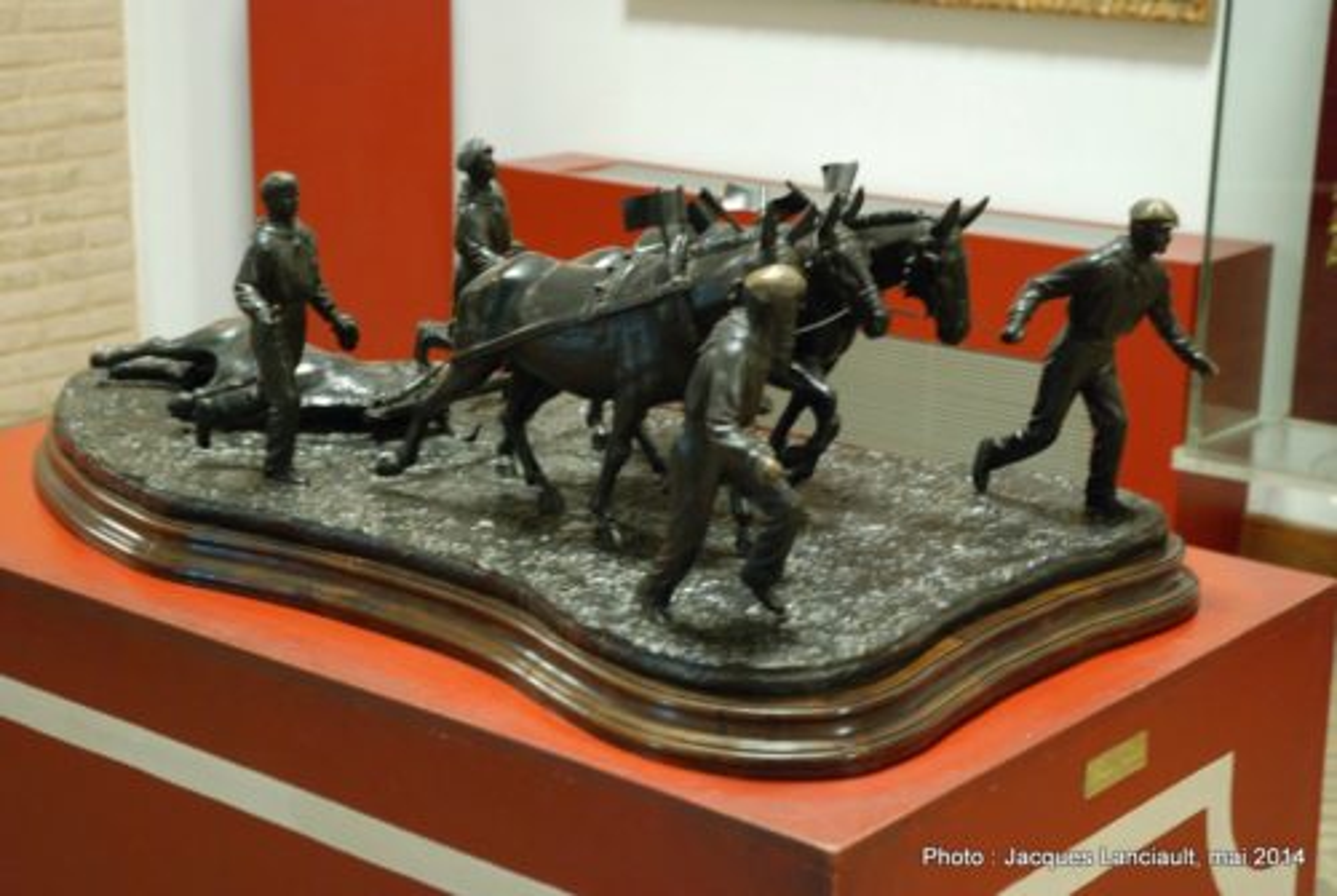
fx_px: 2455
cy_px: 448
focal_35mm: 66
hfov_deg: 30.5
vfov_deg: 20.7
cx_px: 668
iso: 1000
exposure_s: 1/6
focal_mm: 44
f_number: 4.5
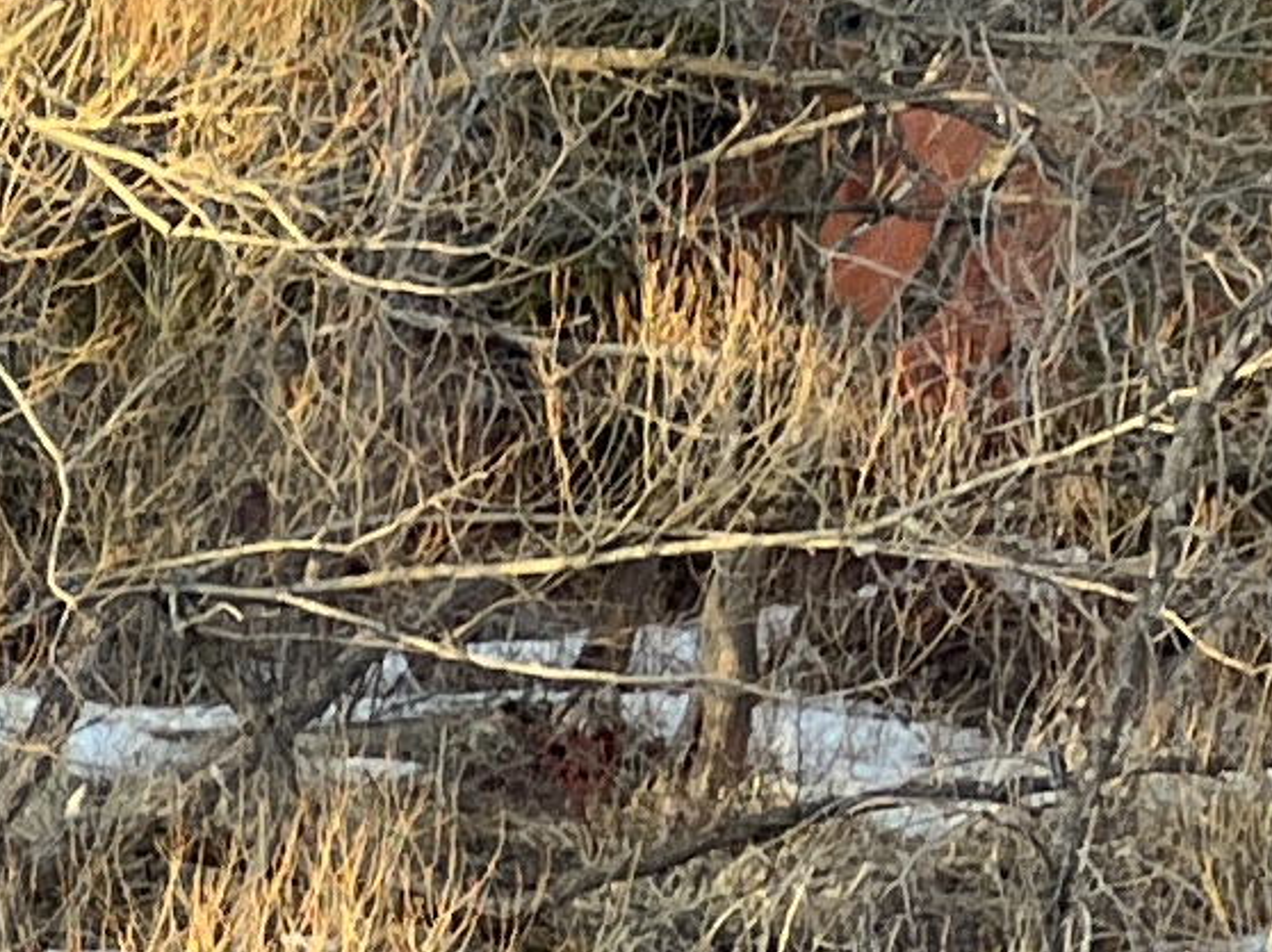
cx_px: -3301
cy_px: 1207
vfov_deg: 7.8
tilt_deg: -14.2
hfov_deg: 8.0
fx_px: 6905
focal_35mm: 188
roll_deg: -2.7
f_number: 1.6
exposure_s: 1/194
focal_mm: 5.1
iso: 50
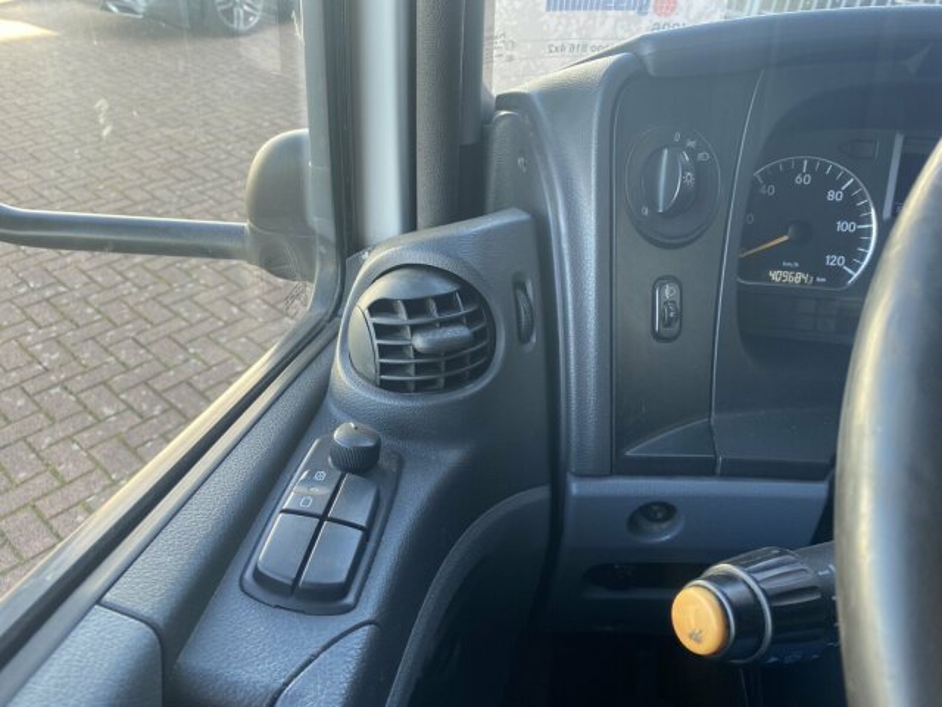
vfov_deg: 53.1
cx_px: 471
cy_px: 354
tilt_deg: -35.7
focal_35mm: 26
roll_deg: -4.5
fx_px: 708
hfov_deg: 67.3
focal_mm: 4.25
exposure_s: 1/121
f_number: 1.8
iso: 64
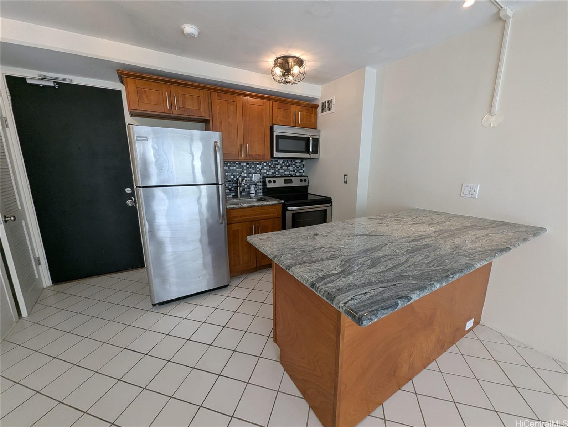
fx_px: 214
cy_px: 214
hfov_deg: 106.1
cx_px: 284
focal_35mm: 13
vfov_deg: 90.1
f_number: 2.2
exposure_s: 1/120
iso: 218
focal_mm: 1.95
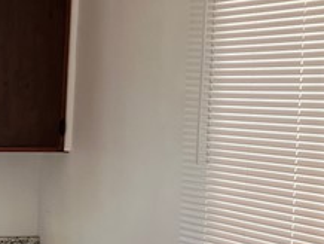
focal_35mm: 122
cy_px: 189
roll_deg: -0.5
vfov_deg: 12.1
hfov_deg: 13.9
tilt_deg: -5.4
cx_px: -302
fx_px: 1143
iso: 100
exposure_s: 1/121
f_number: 1.5
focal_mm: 5.7
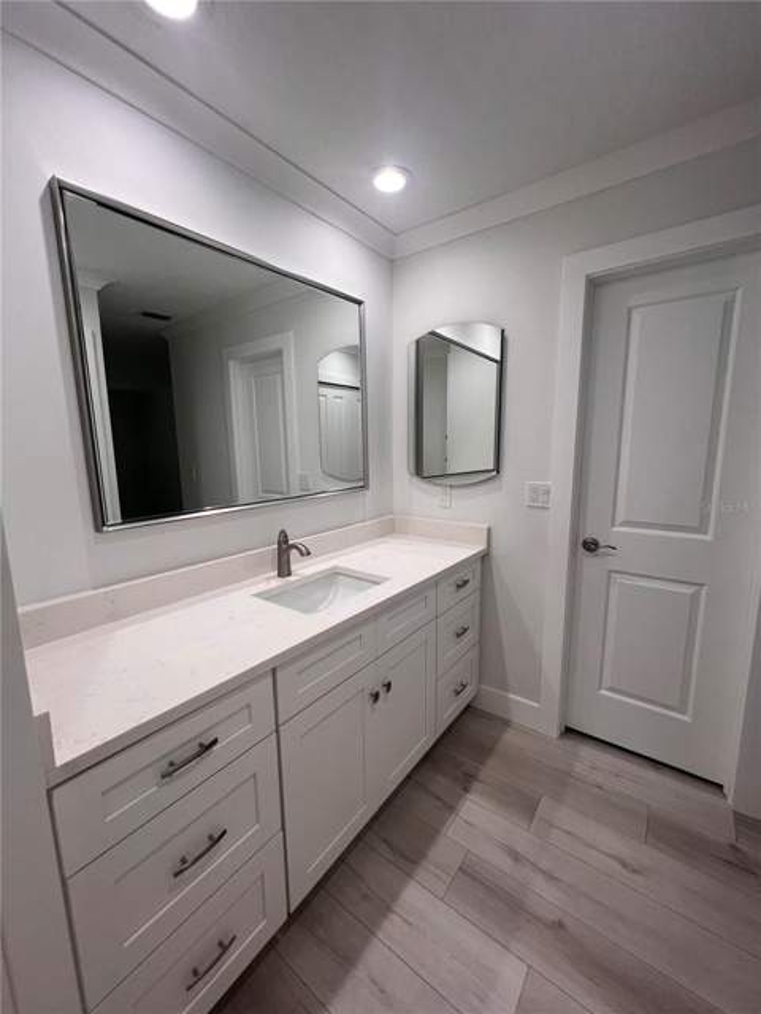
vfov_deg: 106.2
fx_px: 381
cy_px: 507
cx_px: 380
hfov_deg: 89.9
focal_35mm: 13
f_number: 1.8
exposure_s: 1/120
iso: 64
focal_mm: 1.57
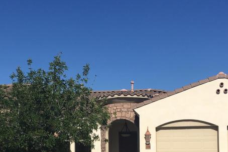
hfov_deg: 29.6
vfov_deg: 19.6
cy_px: 142
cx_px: 88
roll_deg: -0.5
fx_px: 431
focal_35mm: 68
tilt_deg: +3.7
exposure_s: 1/3663
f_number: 2.2
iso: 25
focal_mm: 4.15
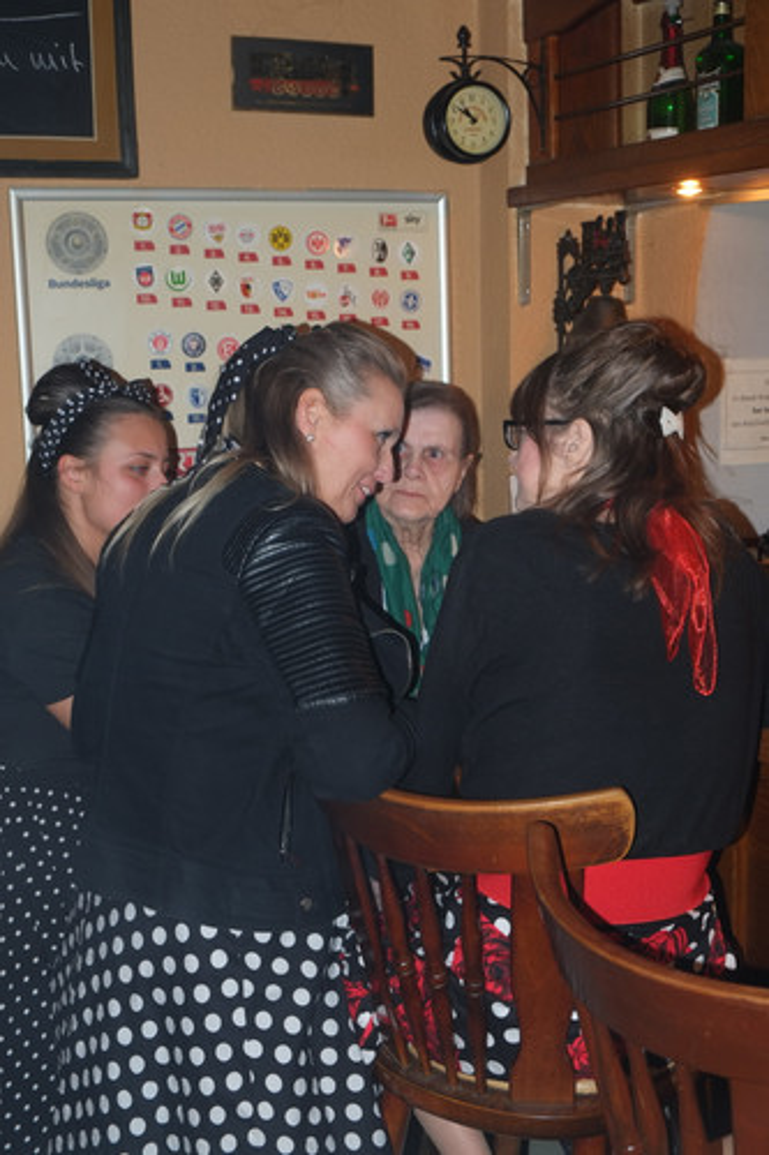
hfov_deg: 28.6
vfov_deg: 41.9
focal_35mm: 47
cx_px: 384
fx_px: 1507
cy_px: 578
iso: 800
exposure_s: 1/15
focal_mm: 31.5
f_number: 5.6
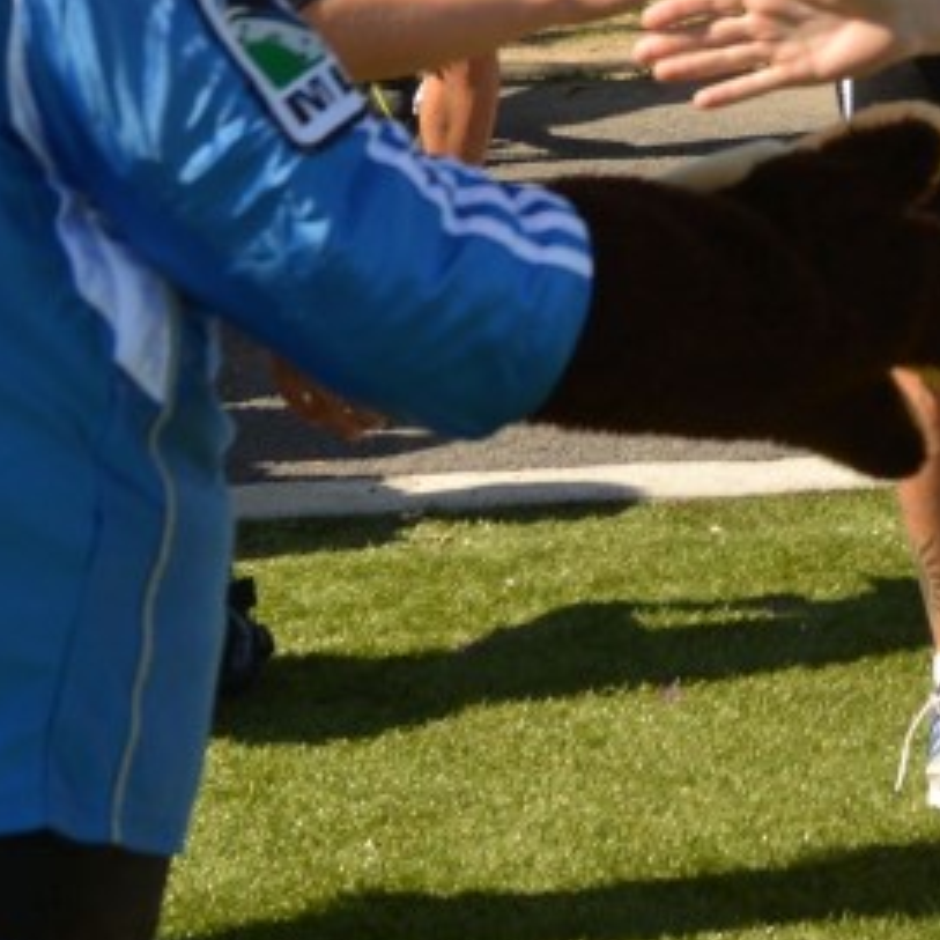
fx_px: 6544
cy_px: -323
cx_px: 1387
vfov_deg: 8.1
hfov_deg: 8.1
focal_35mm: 213
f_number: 11
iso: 250
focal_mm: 42
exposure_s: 1/320
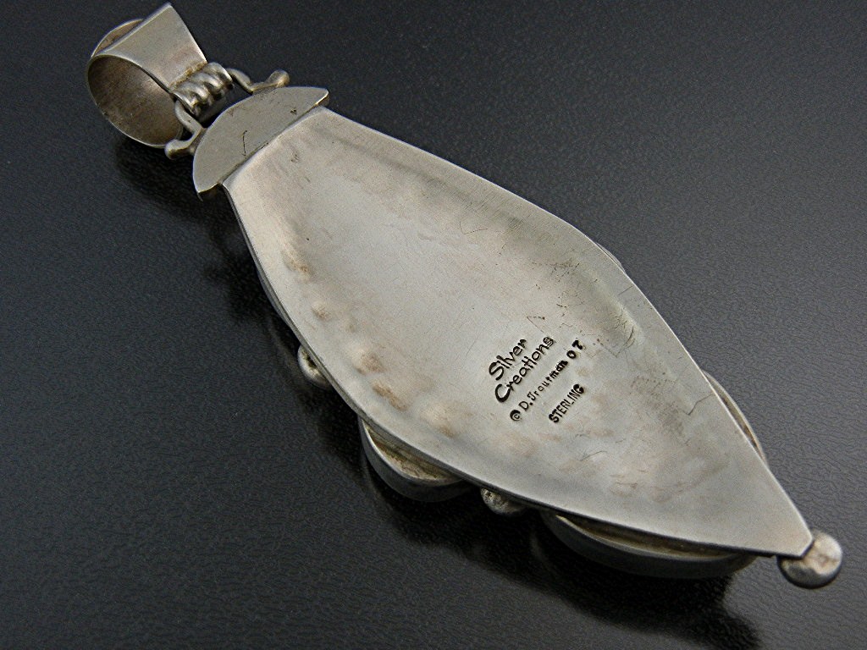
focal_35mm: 45
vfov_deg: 32.2
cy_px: 325
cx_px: 434
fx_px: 1127
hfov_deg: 42.1
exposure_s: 1/60
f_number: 3.8
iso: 293
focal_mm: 8.1
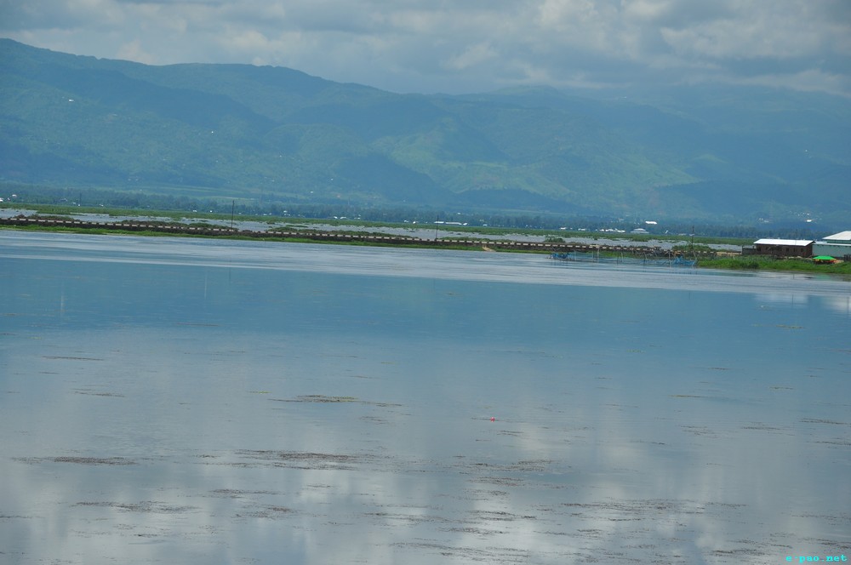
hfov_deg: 13.1
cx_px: 426
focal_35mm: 158
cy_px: 282
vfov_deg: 8.7
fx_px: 3718
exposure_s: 1/1000
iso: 200
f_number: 8
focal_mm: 105
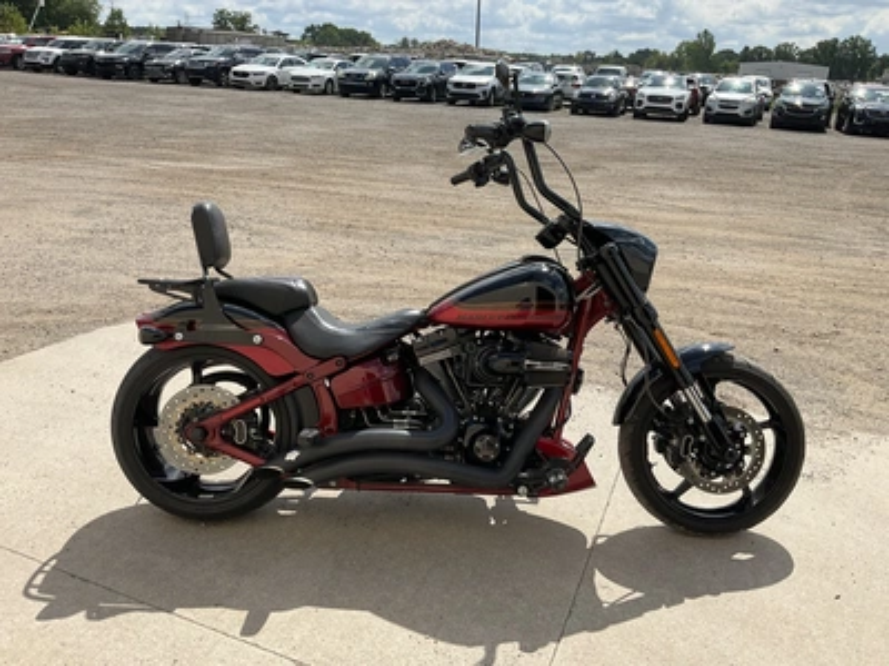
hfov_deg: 61.7
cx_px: 444
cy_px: 333
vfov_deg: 48.2
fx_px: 745
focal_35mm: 29
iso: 25
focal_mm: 3
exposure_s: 1/1984
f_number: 1.8
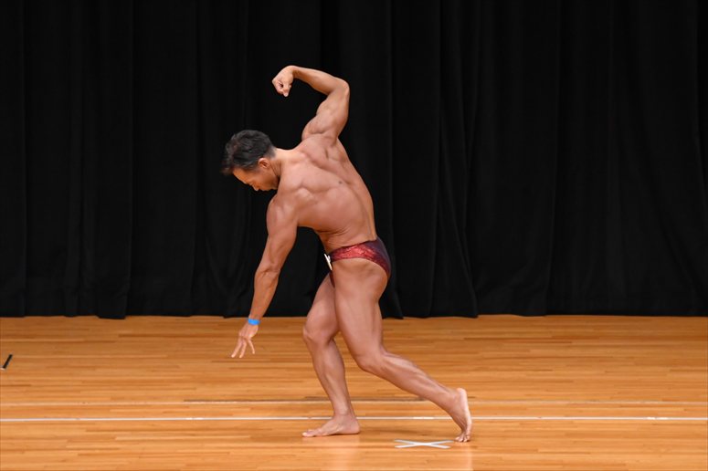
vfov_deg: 4.8
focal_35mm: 285
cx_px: 354
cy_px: 236
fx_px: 5602
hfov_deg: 7.2
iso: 3200
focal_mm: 190
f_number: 5.6
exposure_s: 1/400
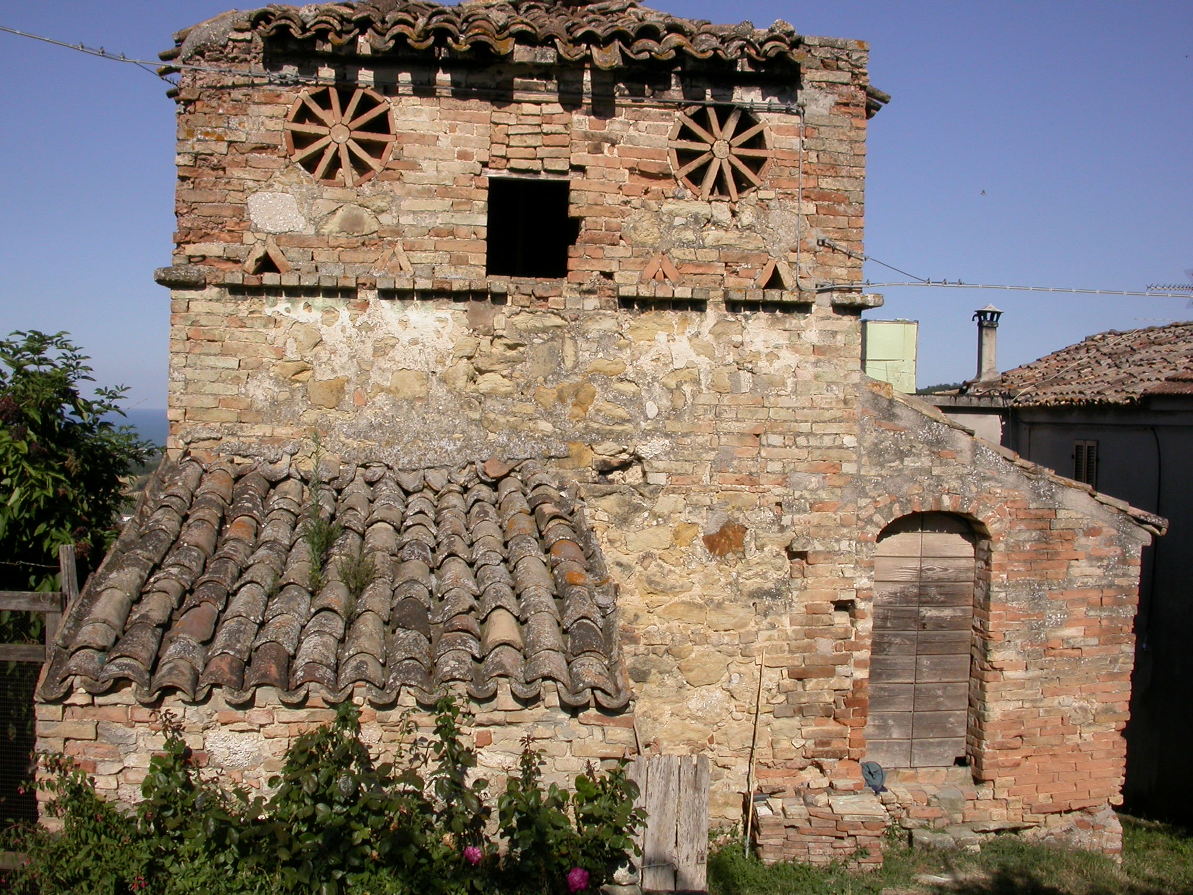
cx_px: 596
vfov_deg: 37.7
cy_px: 448
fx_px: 1310
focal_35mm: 38
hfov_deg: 49.0
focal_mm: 7.85
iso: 100
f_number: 7.5
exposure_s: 1/545
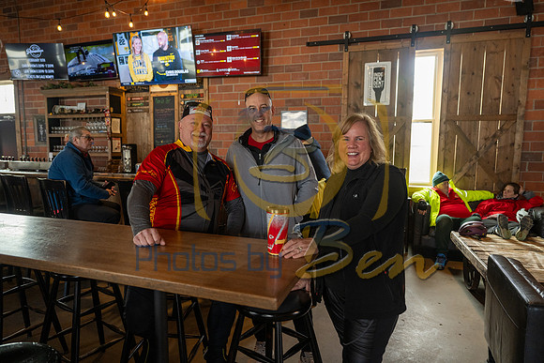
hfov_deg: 73.7
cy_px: 182
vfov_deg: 53.2
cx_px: 272
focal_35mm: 24
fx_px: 363
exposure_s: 1/160
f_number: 2.8
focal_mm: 24
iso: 1000
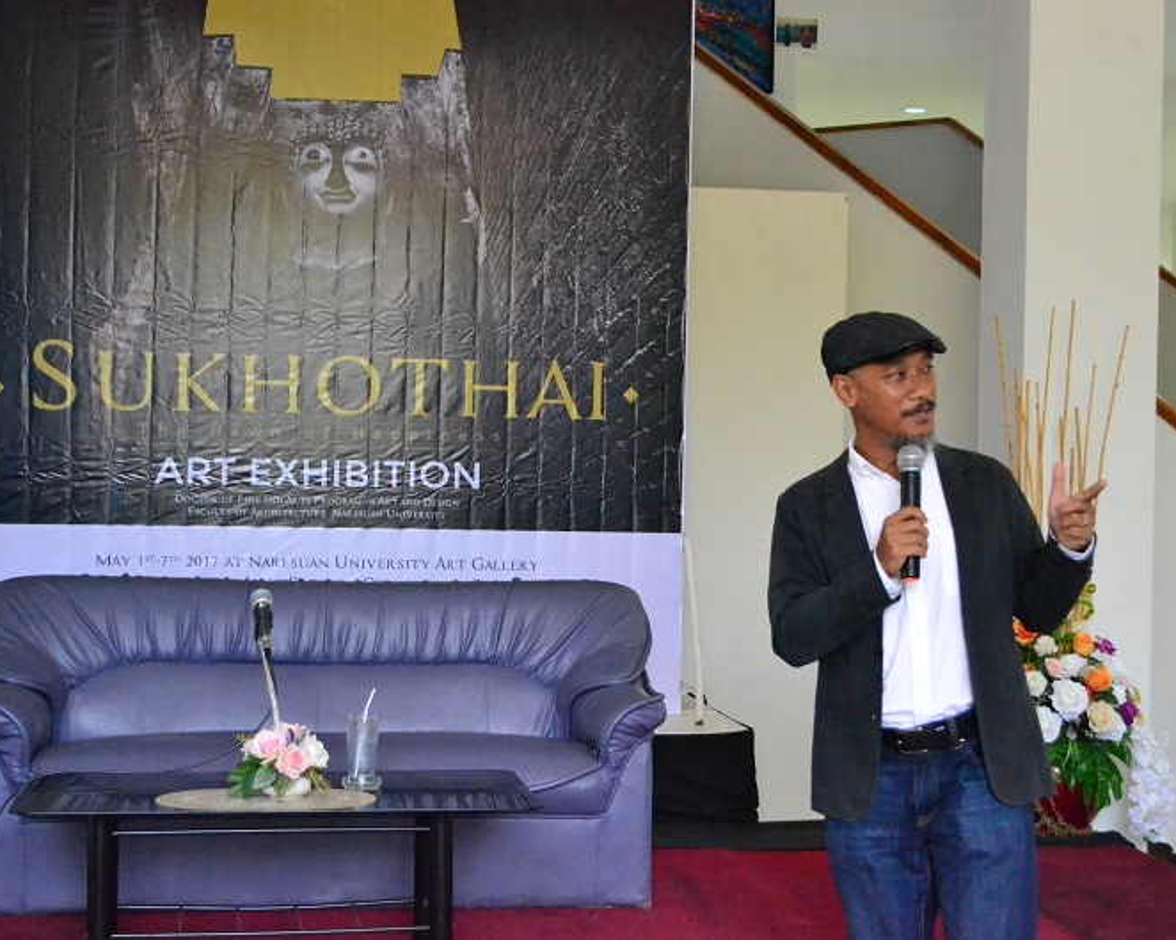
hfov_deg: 31.7
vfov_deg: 25.5
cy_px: 472
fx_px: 2072
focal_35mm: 60
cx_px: 615
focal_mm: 35
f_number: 5
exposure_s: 1/500
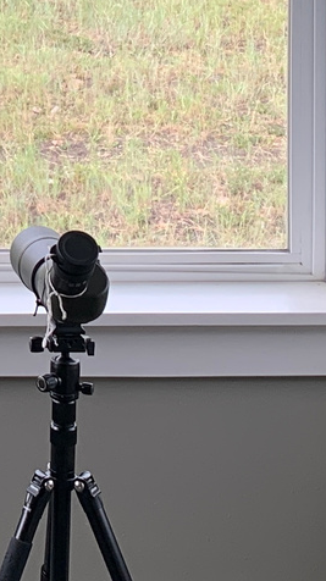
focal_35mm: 122
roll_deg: +1.0
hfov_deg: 9.6
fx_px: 1879
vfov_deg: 16.9
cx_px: -178
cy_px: -103
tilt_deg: -5.4
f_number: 1.8
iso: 32
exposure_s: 1/122
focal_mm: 4.25
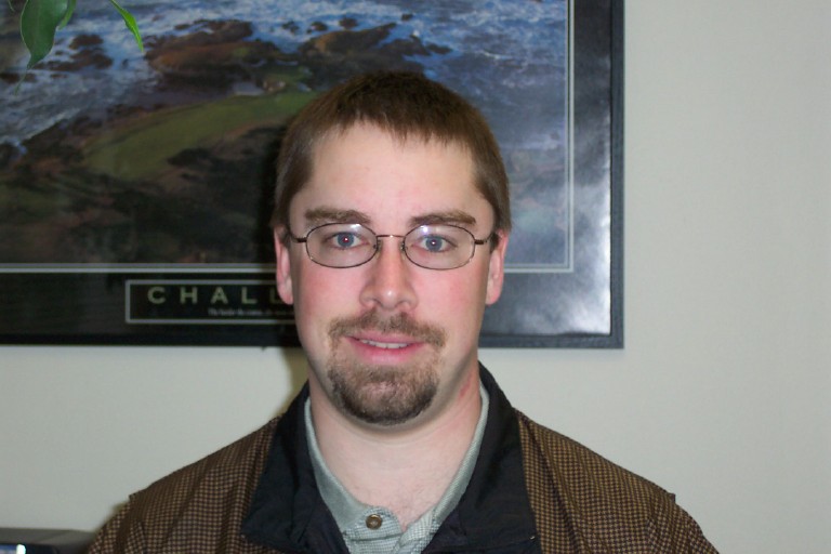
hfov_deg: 20.2
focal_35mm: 101
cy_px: 277
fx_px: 2331
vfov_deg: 13.6
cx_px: 416
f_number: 4.8
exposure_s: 1/90
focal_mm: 21.3
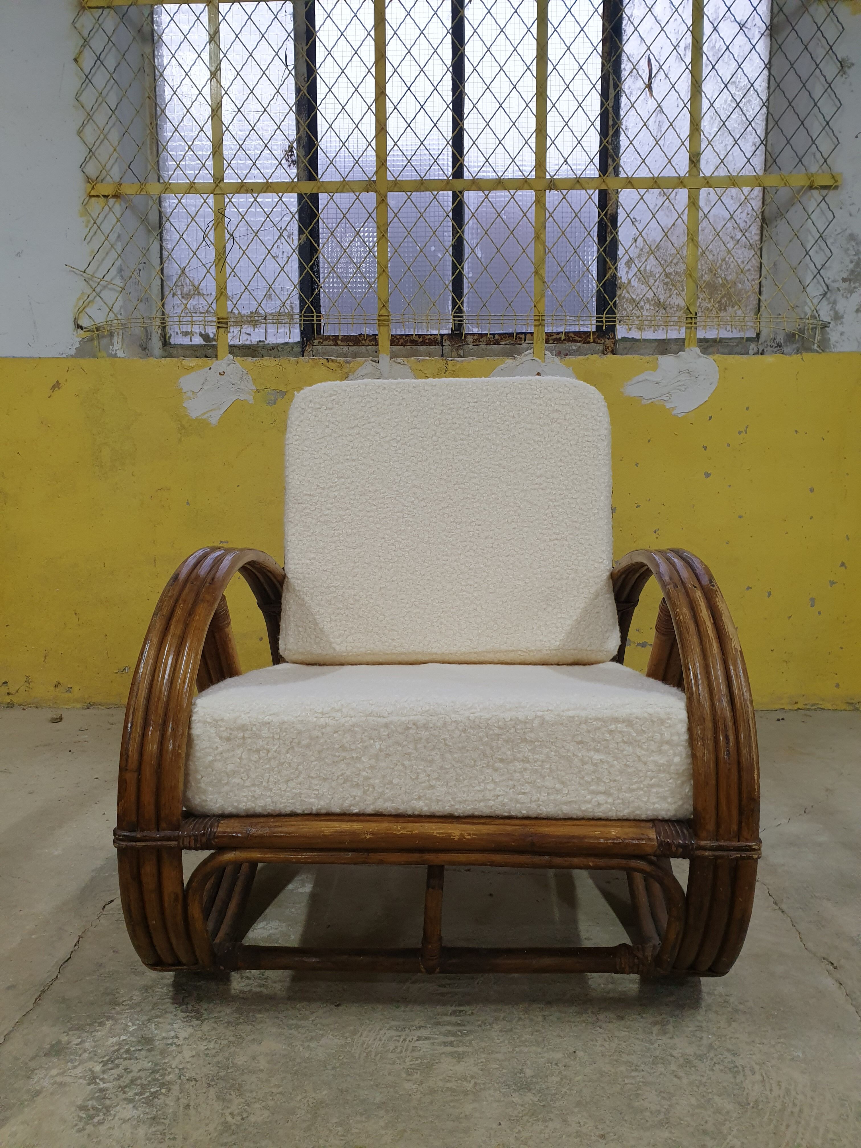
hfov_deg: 53.1
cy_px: 574
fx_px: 862
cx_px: 430
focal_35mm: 26
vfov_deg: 67.3
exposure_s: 1/50
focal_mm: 4.3
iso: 160
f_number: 2.4
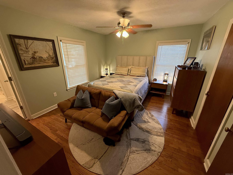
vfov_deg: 85.7
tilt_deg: -19.4
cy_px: 88
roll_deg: -0.4
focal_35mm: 14
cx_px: 116
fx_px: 94
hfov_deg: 102.1
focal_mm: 2.22
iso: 320
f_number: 2.2
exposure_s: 1/60
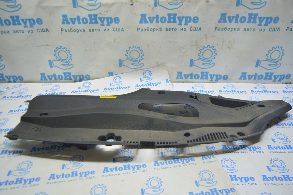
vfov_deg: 47.9
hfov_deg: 67.4
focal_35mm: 27
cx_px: 146
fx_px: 220
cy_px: 98
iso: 400
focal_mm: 18
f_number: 3.5
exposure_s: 1/40
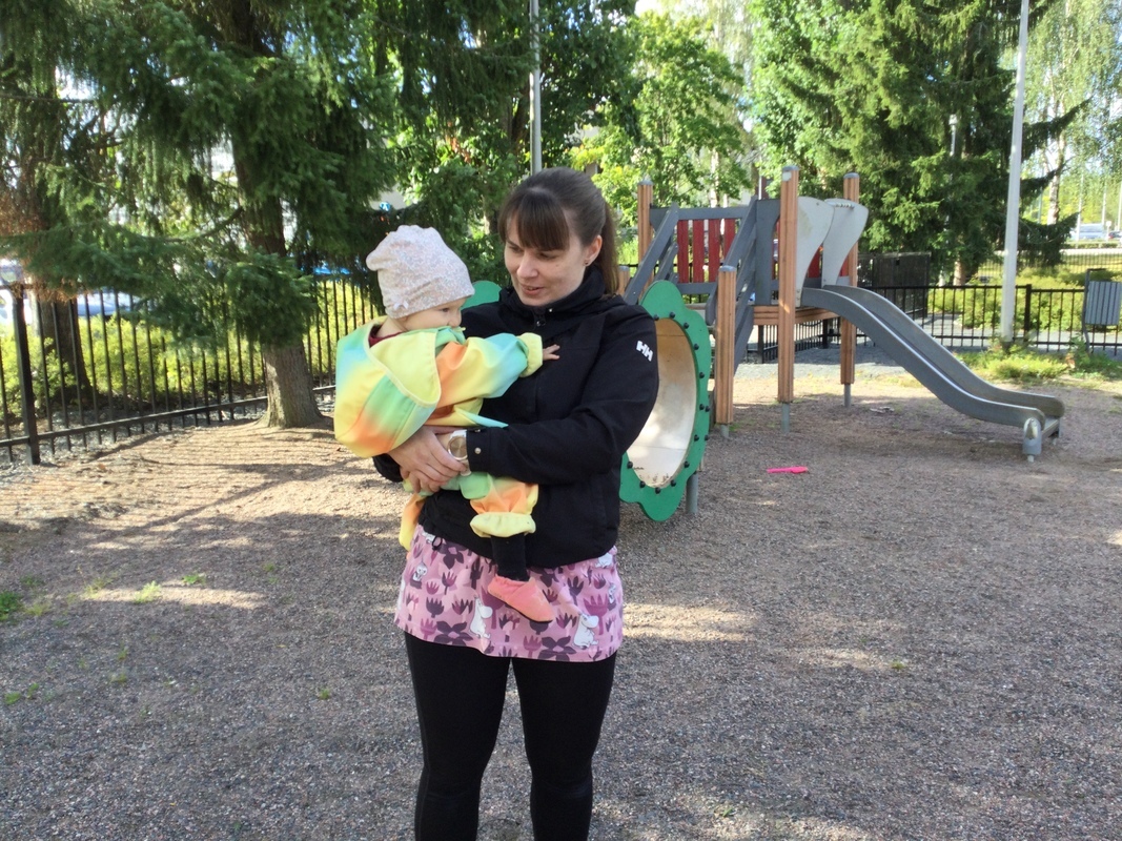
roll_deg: +0.1
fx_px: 1005
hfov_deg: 58.4
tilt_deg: -11.3
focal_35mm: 31
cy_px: 420
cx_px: 561
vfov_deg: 45.4
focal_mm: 3.3
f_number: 2.4
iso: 25
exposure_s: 1/204
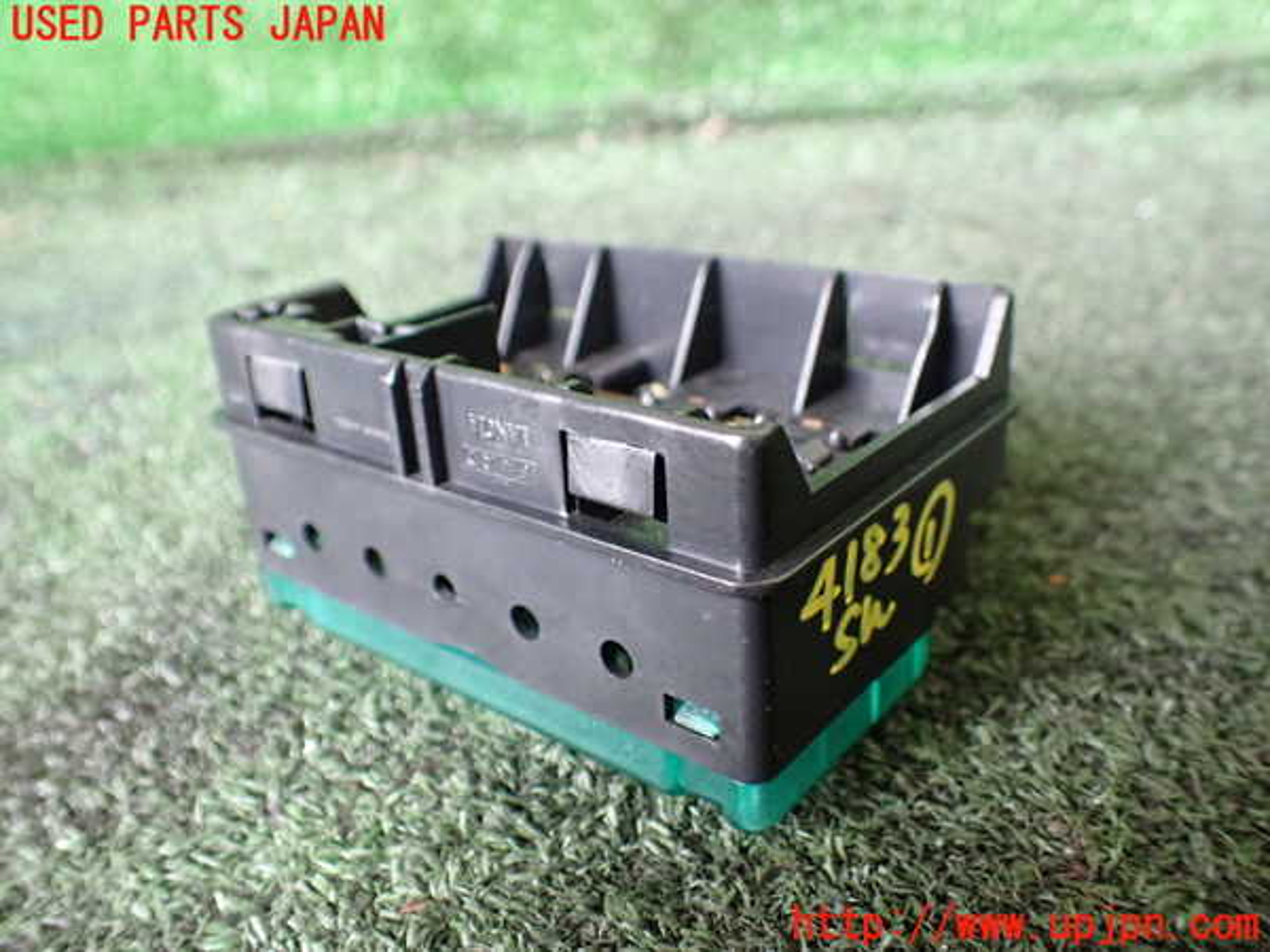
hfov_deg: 60.0
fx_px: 1101
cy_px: 476
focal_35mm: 30
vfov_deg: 46.8
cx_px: 635
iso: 800
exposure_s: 1/50
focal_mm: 5.4
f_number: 2.3
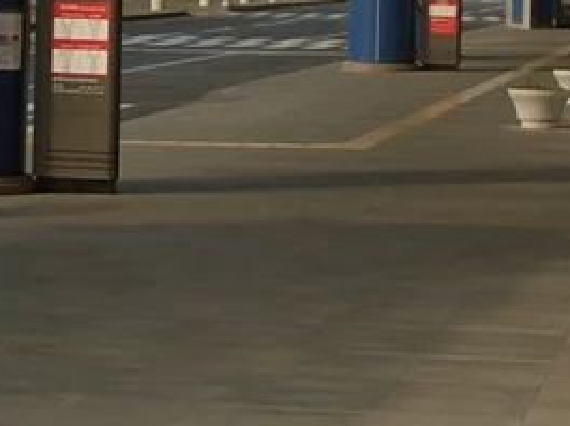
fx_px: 2863
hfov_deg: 11.2
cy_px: -128
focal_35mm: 174
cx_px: -92
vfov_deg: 8.4
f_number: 2.8
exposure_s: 1/640
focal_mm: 7.1
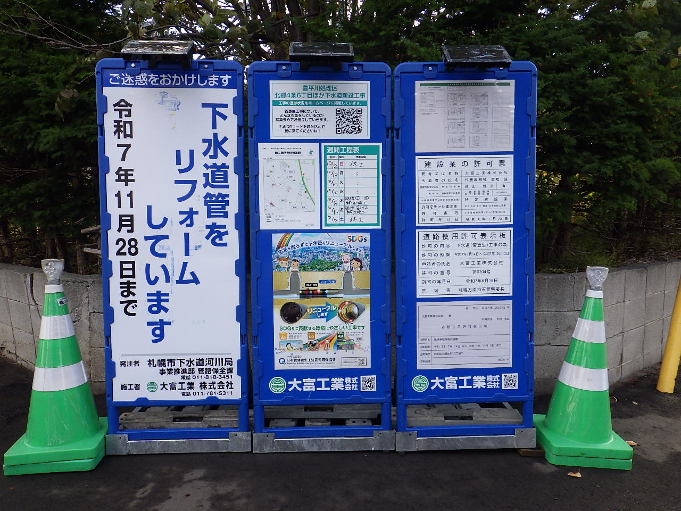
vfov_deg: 49.7
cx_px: 340
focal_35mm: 28
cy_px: 256
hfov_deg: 63.4
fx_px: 551
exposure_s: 1/200
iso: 125
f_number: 4.2
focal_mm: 5
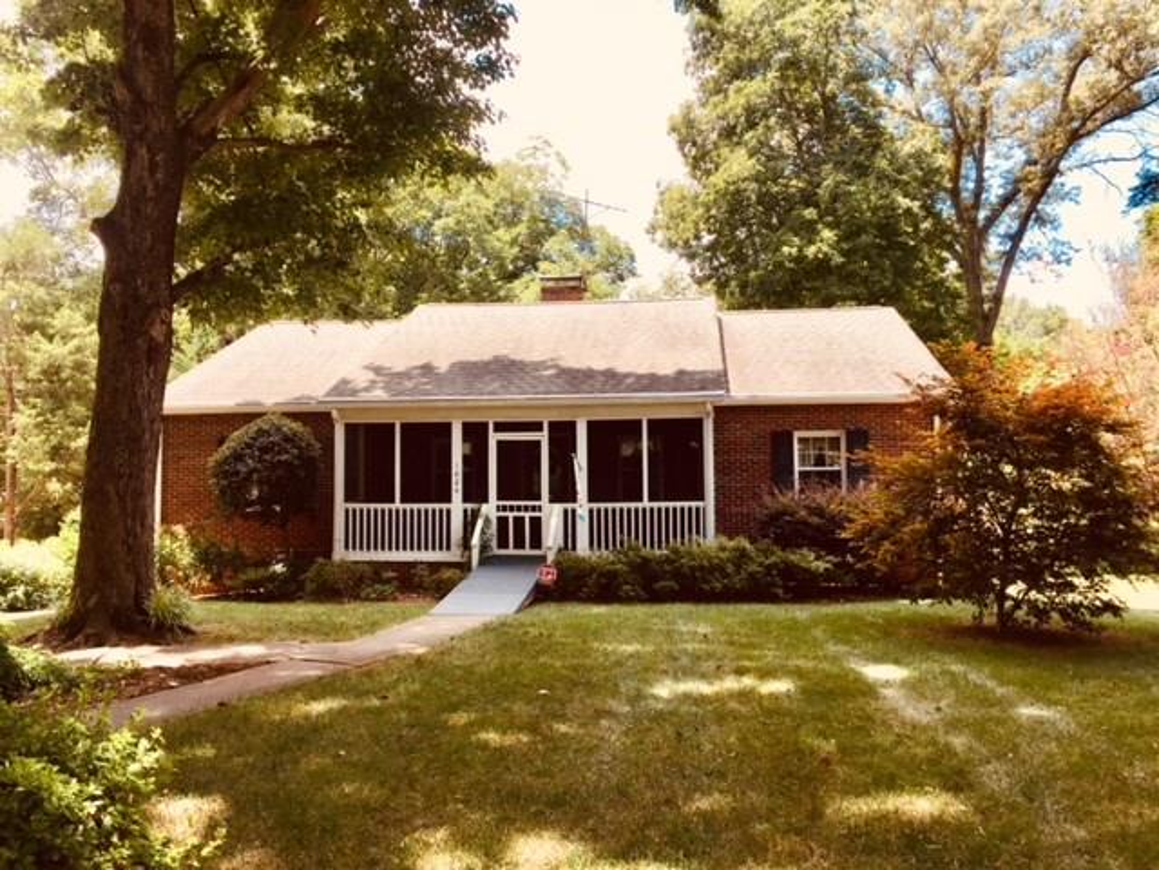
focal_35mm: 29
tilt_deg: +0.8
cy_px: 435
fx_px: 971
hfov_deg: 61.7
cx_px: 580
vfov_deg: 48.2
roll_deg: -1.1
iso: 32
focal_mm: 4.15
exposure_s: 1/482
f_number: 2.2
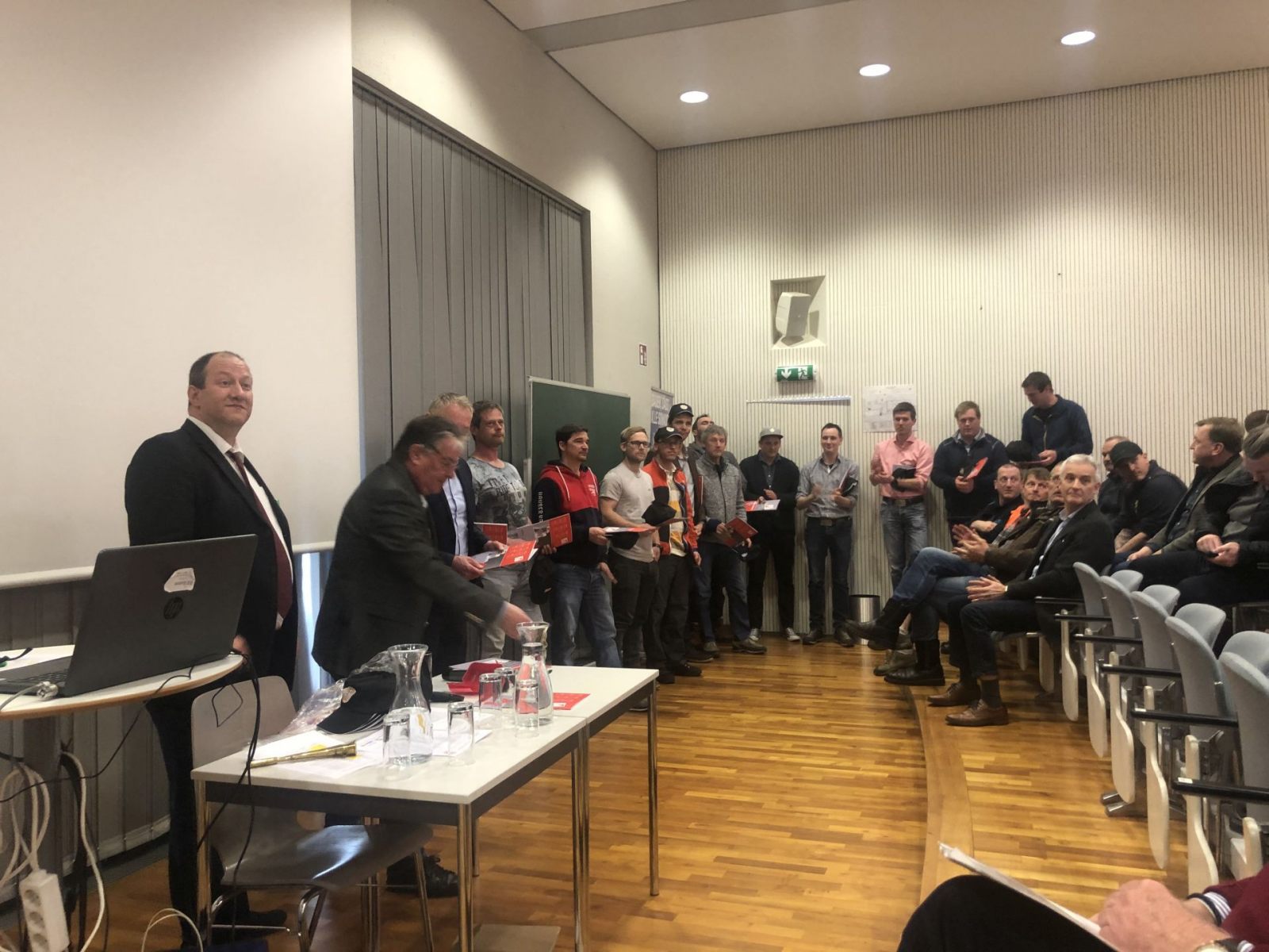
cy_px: 476
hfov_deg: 63.4
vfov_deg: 49.7
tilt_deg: -0.4
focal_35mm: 28
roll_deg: -1.6
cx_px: 634
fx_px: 1026
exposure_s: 1/17
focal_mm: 3.99
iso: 64
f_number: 1.8
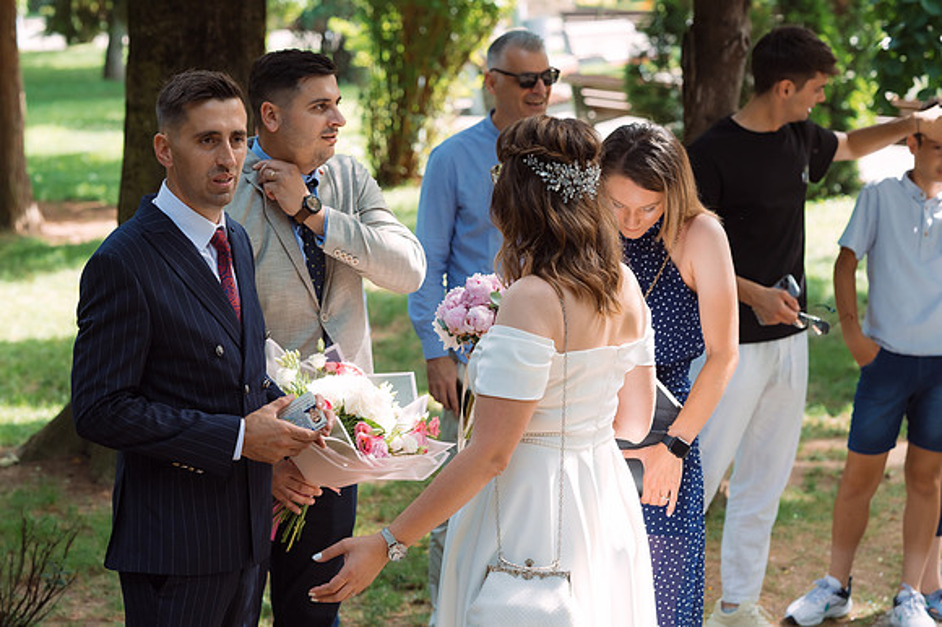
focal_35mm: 102
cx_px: 375
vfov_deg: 13.4
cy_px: 327
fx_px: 2674
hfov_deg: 20.0
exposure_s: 1/500
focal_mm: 85
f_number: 4.5
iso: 800
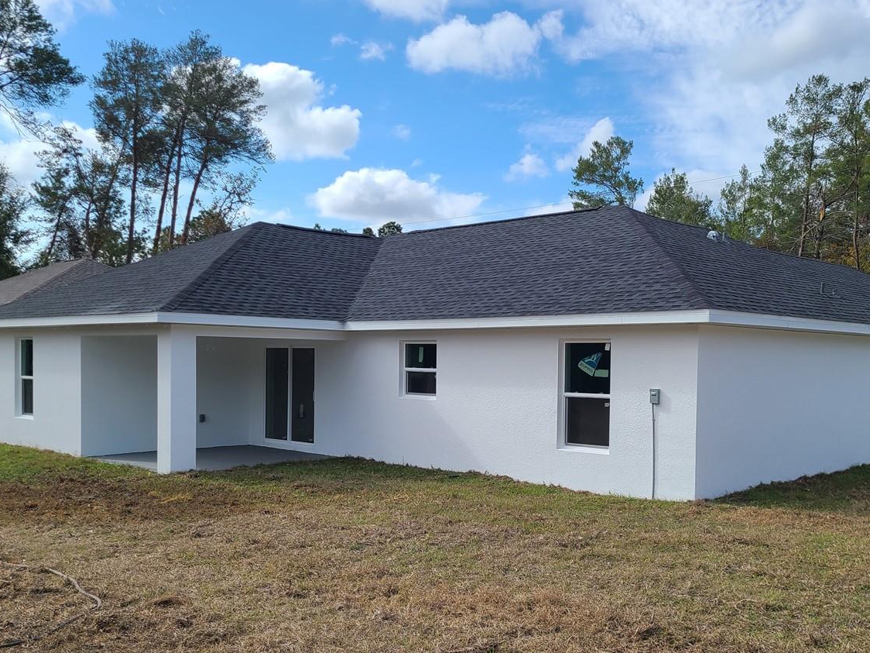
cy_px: 394
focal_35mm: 37
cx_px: 535
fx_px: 930
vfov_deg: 38.5
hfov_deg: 49.7
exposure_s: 1/2043
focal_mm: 5.4
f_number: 1.8
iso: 40
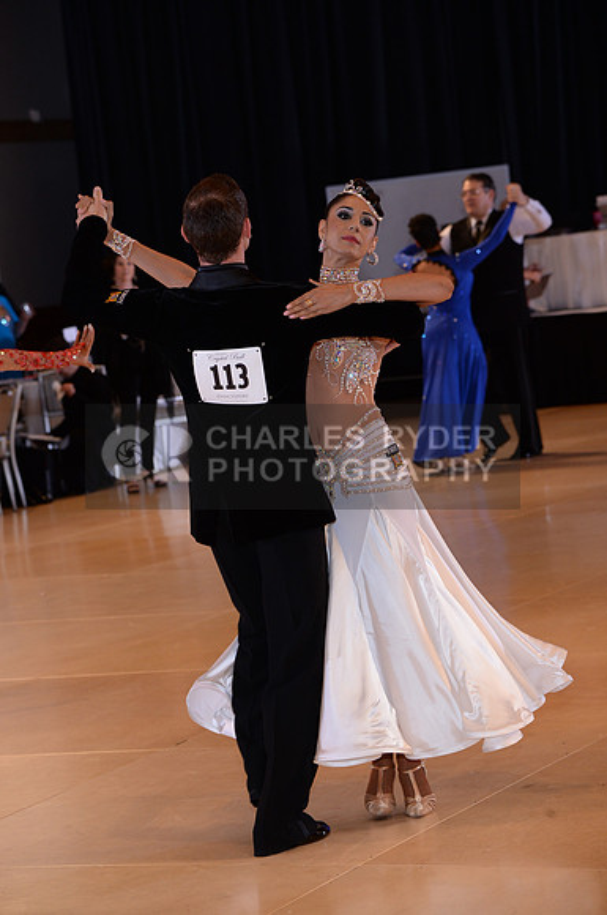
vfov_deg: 17.1
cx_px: 304
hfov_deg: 11.4
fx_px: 3044
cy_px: 458
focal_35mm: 120
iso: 1250
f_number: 5.6
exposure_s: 1/200
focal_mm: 120
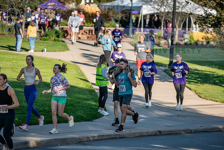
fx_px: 1182
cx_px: 112
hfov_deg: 10.8
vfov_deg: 7.2
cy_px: 75
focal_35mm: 190
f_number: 4
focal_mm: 190
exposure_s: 1/500
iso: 80
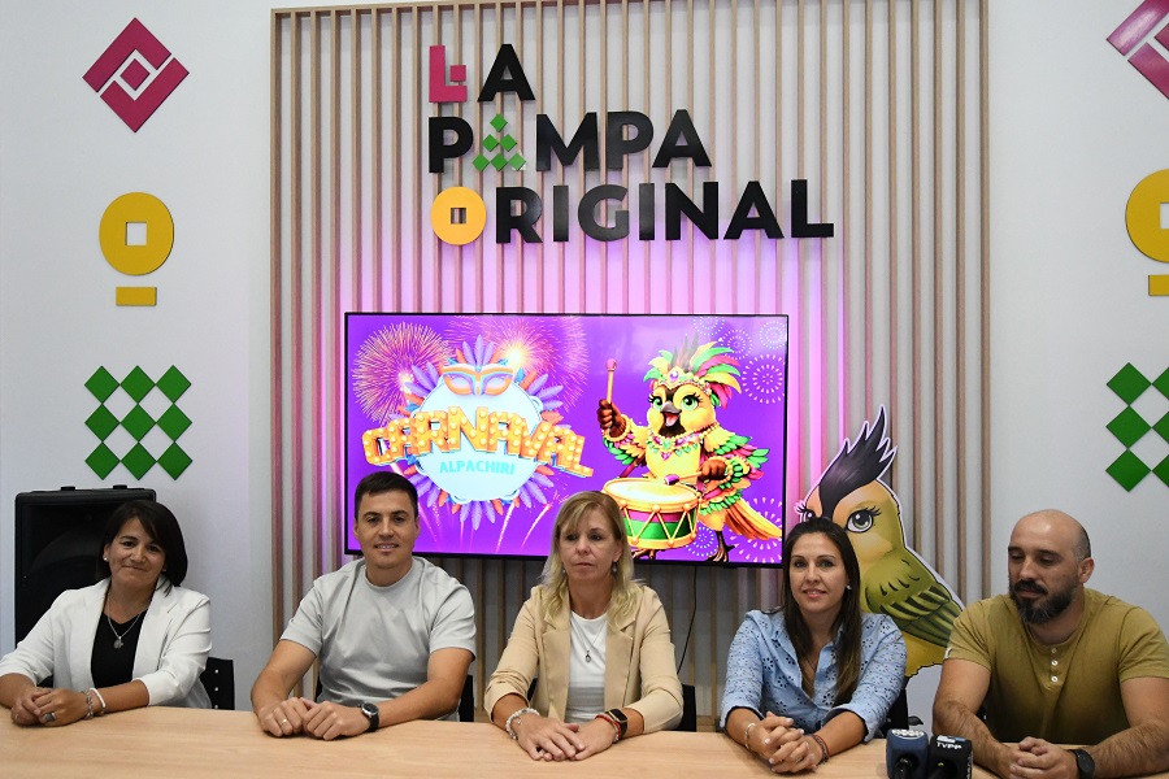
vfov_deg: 42.3
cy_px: 390
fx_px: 1007
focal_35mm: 31
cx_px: 584
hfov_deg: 60.3
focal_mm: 21
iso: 5000
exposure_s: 1/1600
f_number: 2.8
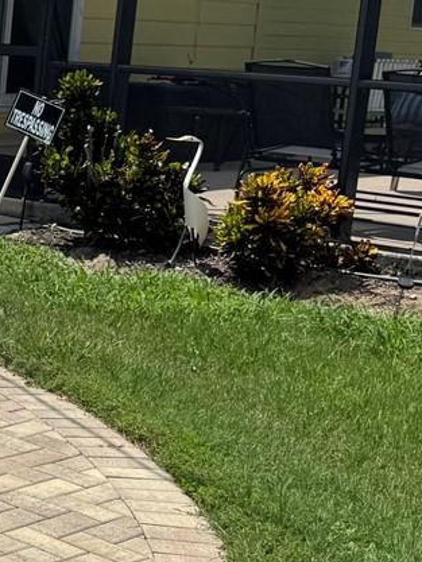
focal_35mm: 92
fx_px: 1495
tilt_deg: -12.6
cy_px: 334
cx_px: -298
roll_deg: -3.2
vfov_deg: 21.3
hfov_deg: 14.4
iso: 80
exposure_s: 1/7937
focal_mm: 6.76
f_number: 1.78
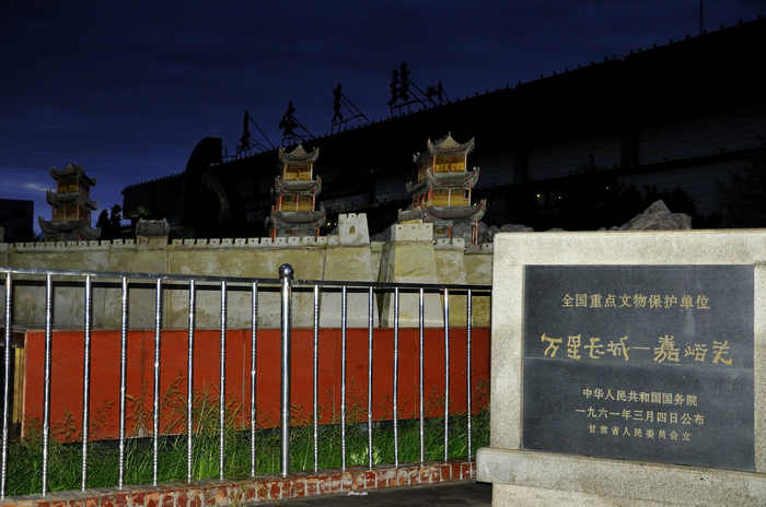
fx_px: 1019
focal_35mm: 48
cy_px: 254
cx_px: 383
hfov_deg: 41.2
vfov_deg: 28.0
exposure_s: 1/60
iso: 800
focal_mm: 32
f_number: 4.5
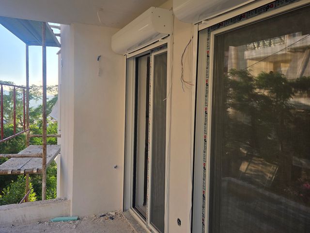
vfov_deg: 58.9
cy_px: 116
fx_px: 206
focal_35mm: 23
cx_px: 155
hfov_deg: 73.9
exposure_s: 1/1258
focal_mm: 5.4
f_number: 1.8
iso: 80
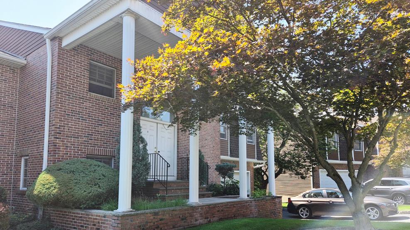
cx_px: 199
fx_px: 283
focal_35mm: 26
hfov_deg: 71.9
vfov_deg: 43.8
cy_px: 151
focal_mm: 5.4
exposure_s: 1/2000
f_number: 1.8
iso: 80
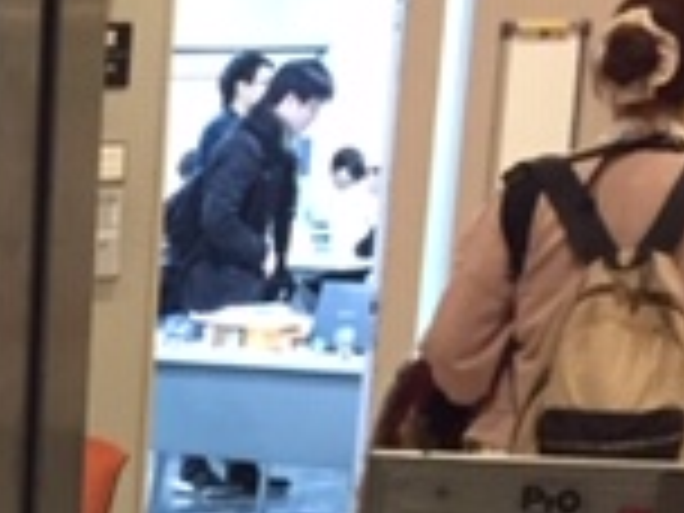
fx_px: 2411
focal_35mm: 122
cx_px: -464
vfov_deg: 11.1
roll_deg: +0.8
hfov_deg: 14.6
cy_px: 990
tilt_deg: -19.4
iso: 250
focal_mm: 4.15
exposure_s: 1/30
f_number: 2.2
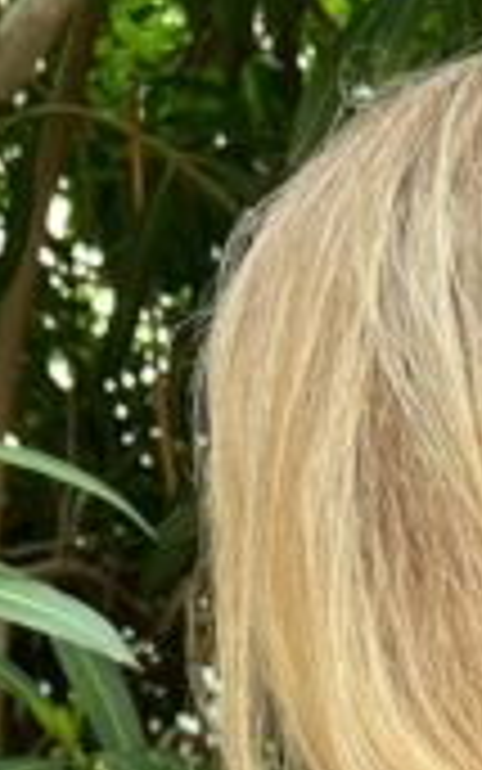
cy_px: 1382
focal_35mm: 129
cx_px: 554
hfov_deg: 10.0
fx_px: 2709
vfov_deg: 14.3
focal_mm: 5.7
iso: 40
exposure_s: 1/240
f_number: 1.5
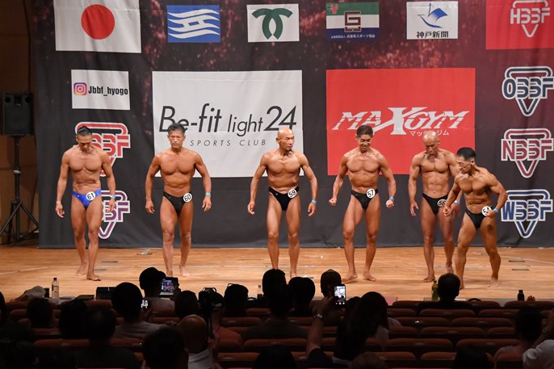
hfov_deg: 16.8
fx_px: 1877
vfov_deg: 11.2
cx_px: 302
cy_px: 191
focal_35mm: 122
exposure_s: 1/400
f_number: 5.6
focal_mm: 72
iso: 8000
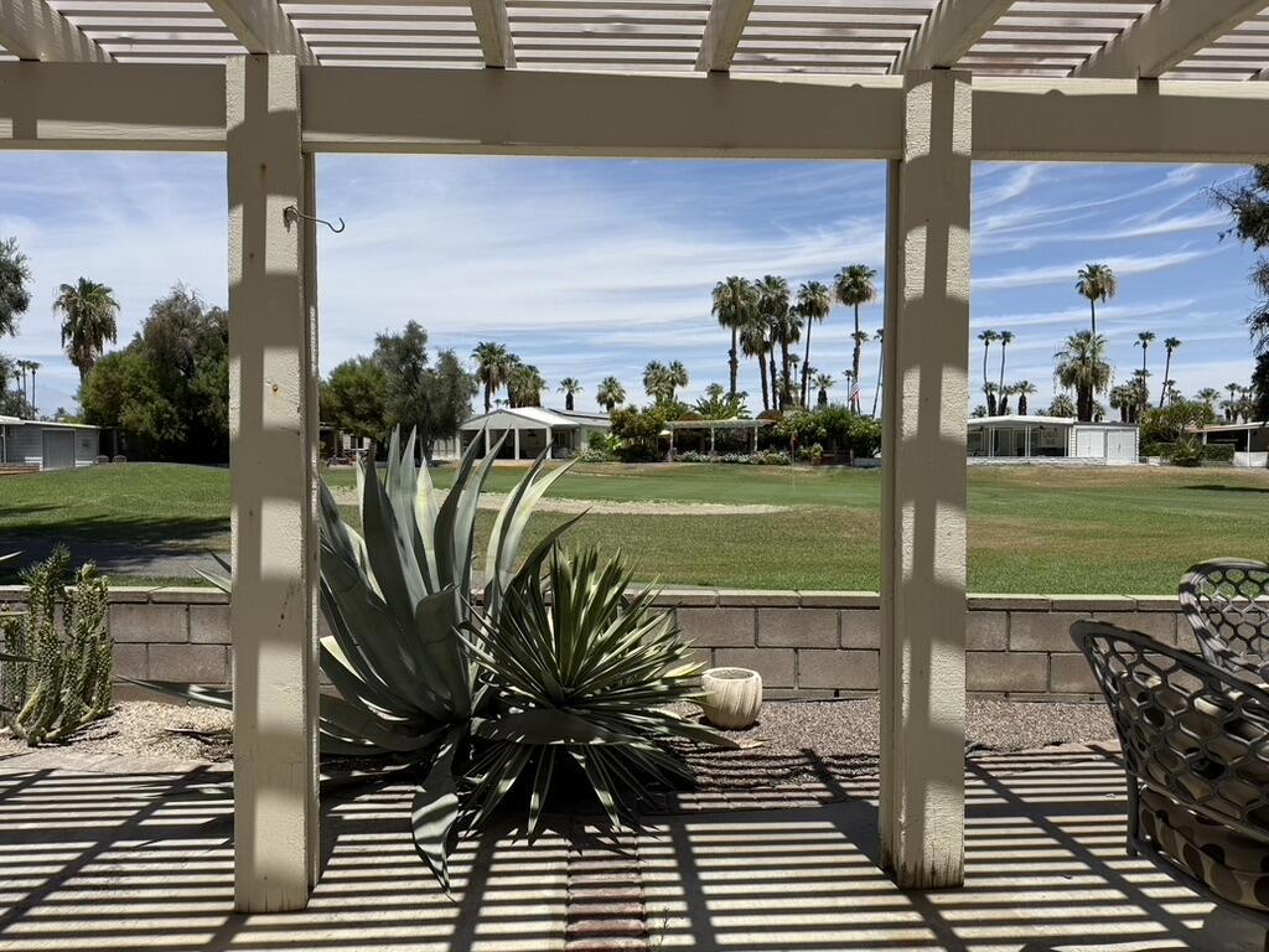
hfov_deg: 71.6
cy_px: 476
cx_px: 634
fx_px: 880
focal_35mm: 24
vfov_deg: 56.8
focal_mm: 6.76
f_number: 1.78
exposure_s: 1/6711
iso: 80
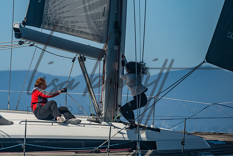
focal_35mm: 335
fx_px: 2169
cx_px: 54
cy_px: 65
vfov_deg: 4.1
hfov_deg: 6.1
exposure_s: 1/800
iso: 160
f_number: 6.3
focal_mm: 200
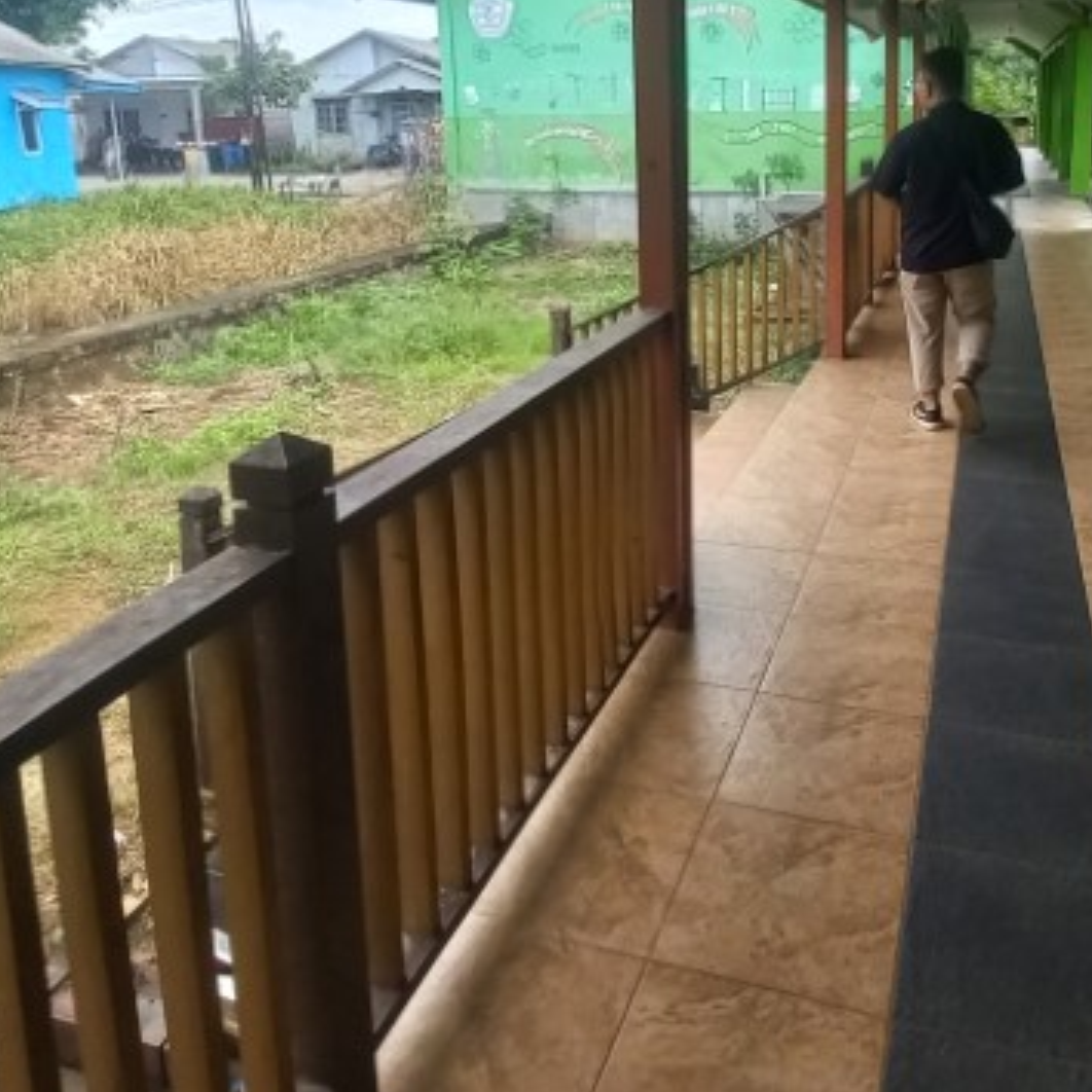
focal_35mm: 26
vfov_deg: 57.9
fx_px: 928
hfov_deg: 60.7
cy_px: 278
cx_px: 623
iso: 40
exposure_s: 1/266
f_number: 2.2
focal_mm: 1.42
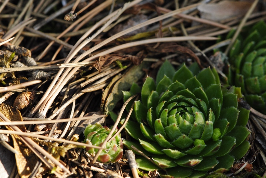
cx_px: 133
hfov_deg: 16.0
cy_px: 89
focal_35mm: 128
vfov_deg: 10.8
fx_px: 943
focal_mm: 85
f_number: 6.3
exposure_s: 1/100
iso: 400
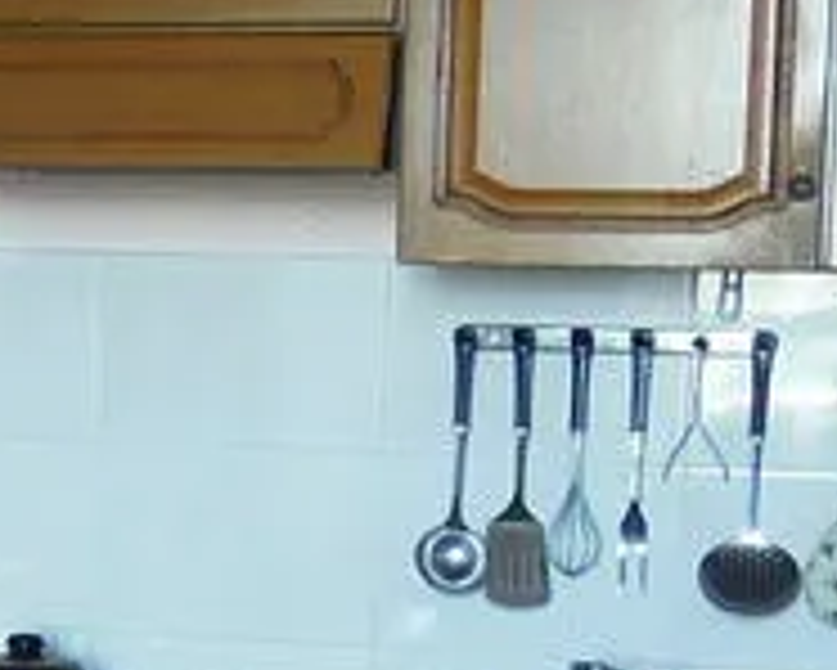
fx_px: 3197
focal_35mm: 129
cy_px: 562
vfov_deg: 11.9
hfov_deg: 14.0
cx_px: -392
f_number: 1.8
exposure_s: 1/30
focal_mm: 4.3
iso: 160
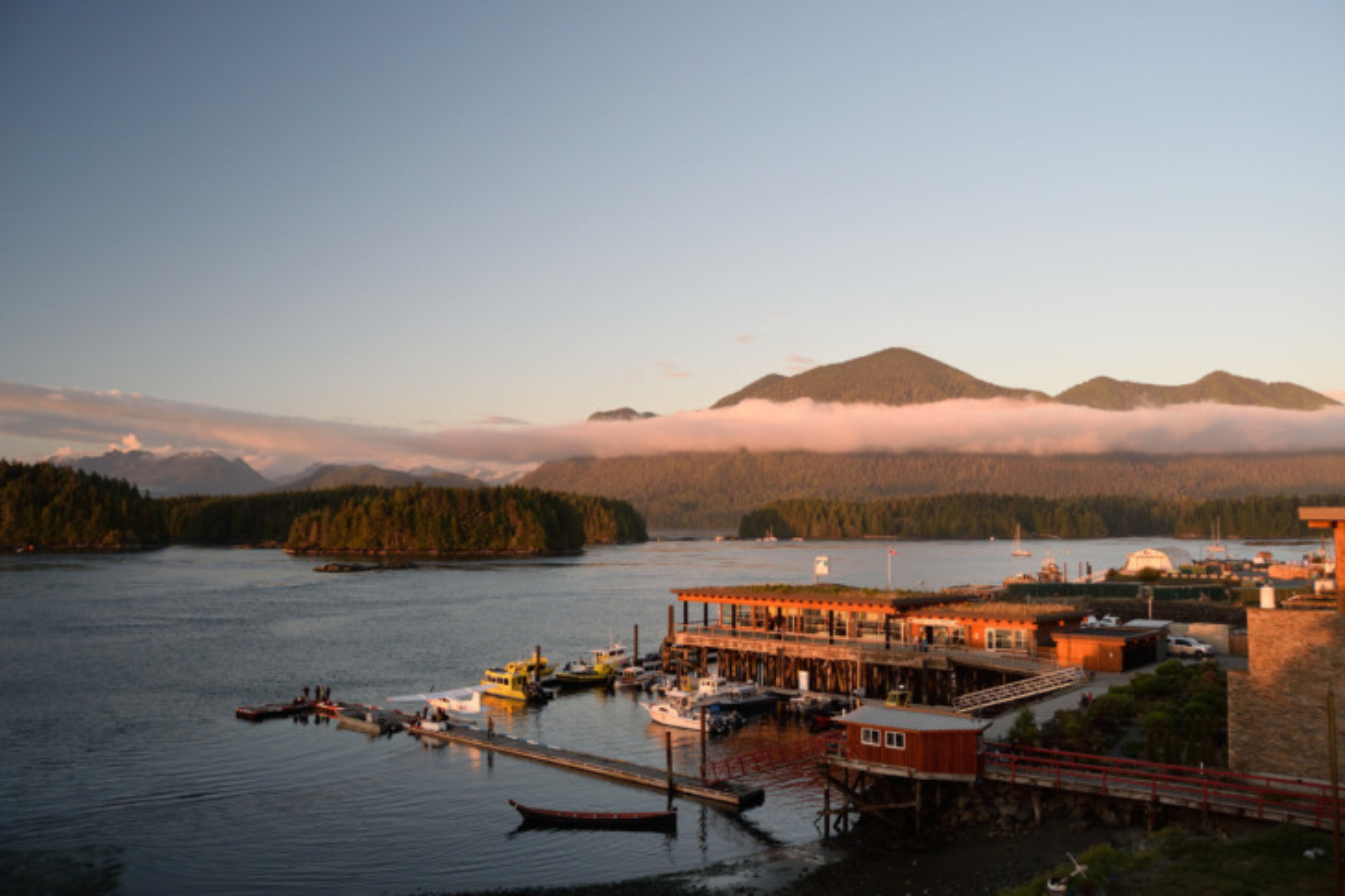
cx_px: 672
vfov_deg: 47.9
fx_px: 1008
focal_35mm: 27
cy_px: 448
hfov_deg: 67.4
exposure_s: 1/100
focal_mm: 18
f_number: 5
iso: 400
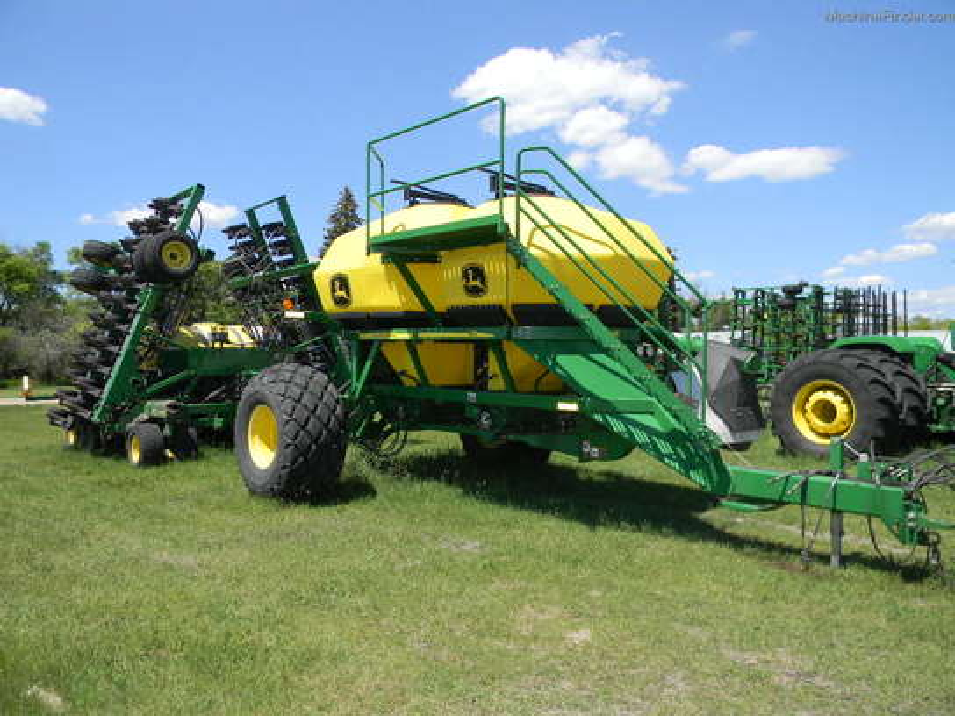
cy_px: 358
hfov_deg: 63.4
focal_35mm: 28
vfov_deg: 49.7
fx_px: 772
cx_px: 478
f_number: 3.5
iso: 112
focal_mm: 5
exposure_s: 1/1000
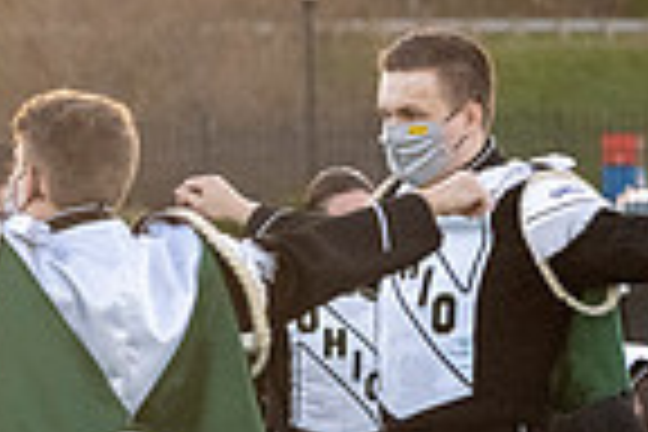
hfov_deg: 4.2
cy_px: 349
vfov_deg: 2.8
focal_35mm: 485
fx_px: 8729
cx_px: -562
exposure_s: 1/5000
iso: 5000
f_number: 4.5
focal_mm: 120
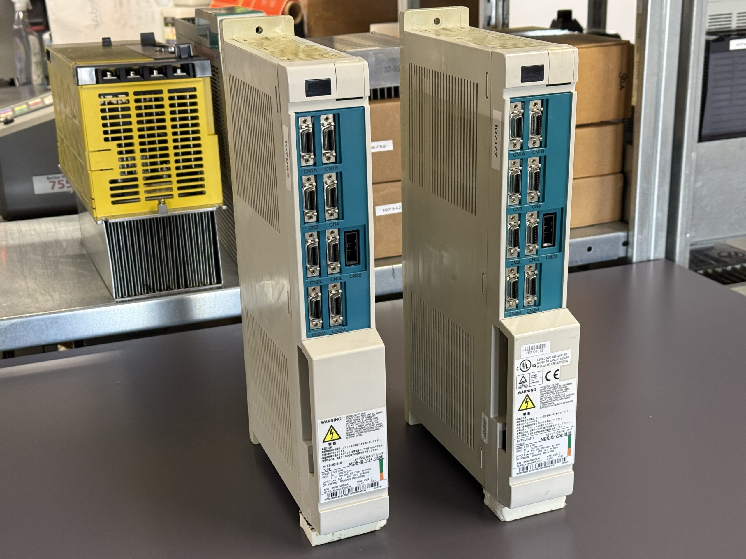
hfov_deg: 39.7
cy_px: 280
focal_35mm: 48
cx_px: 373
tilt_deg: -18.6
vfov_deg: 30.3
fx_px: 1034
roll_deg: +1.5
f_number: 1.78
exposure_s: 1/50
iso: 200
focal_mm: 6.76
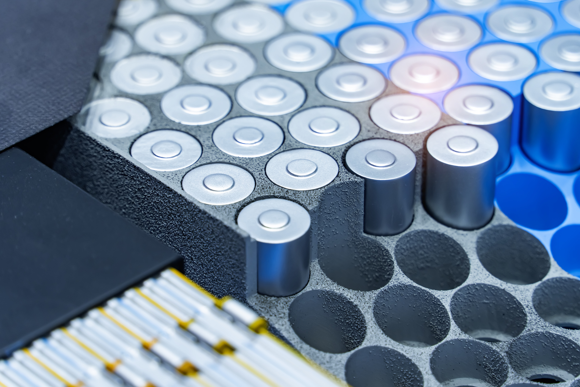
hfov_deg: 12.8
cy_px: 193
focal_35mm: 161
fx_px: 2593
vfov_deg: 8.5
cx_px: 288
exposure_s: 1/250
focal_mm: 160
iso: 400
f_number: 5.6
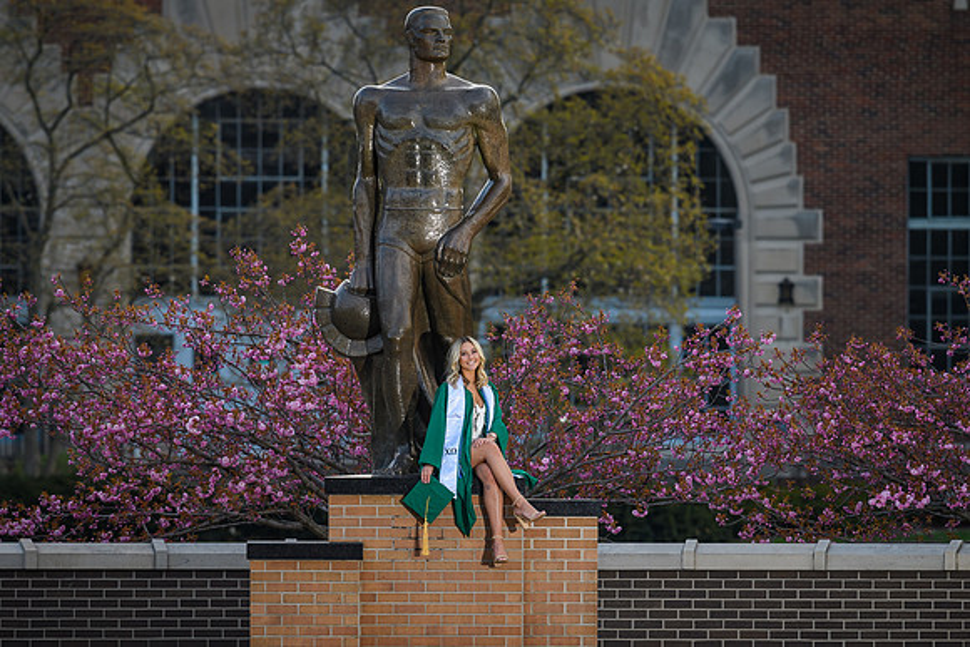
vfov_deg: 2.6
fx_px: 14044
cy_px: 375
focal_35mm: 521
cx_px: 485
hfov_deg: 4.0
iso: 100
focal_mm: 300
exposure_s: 1/200
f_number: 5
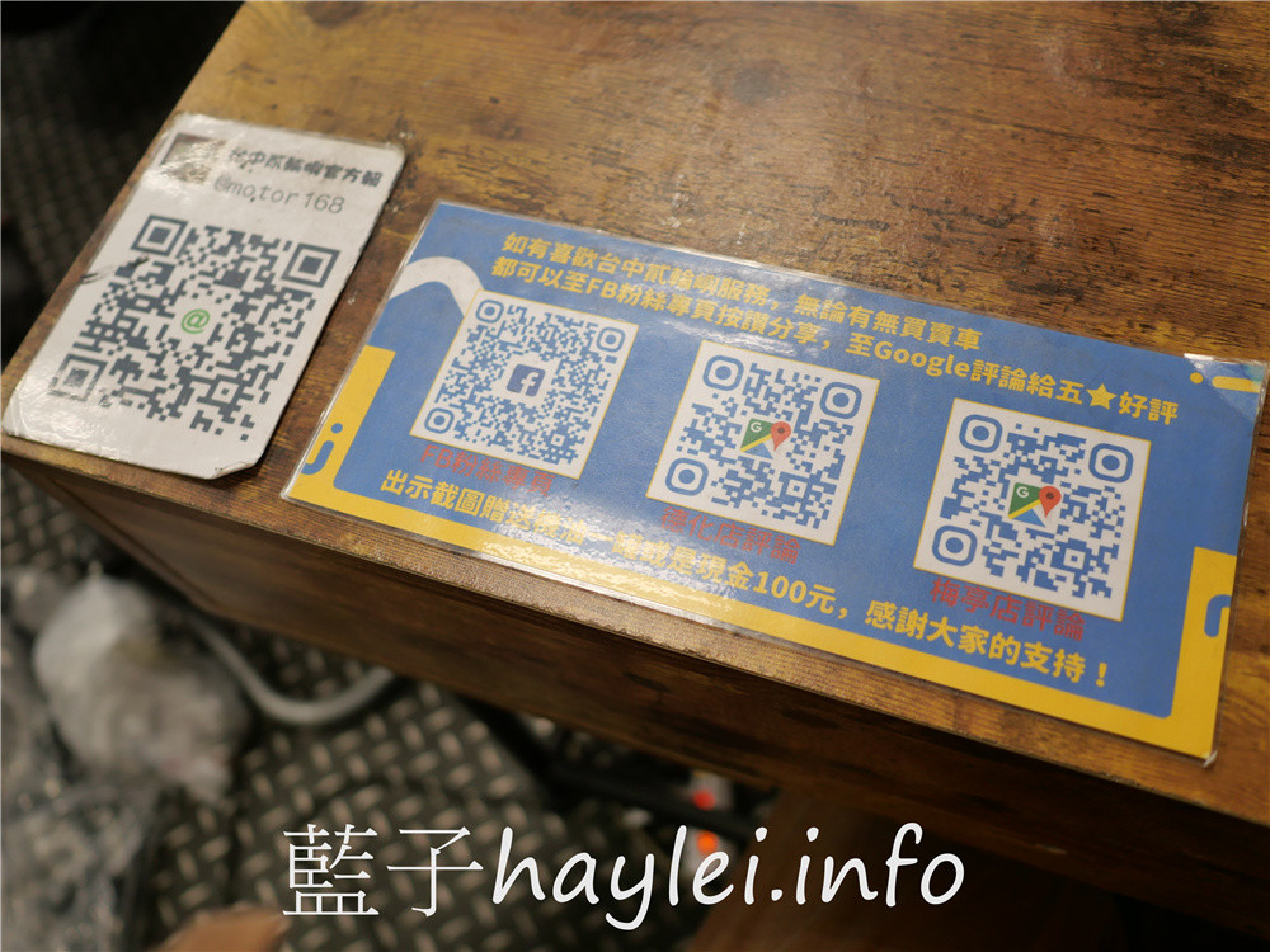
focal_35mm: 30
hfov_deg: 60.0
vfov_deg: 46.8
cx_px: 635
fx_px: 1101
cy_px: 476
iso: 200
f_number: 1.7
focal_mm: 15
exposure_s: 1/100
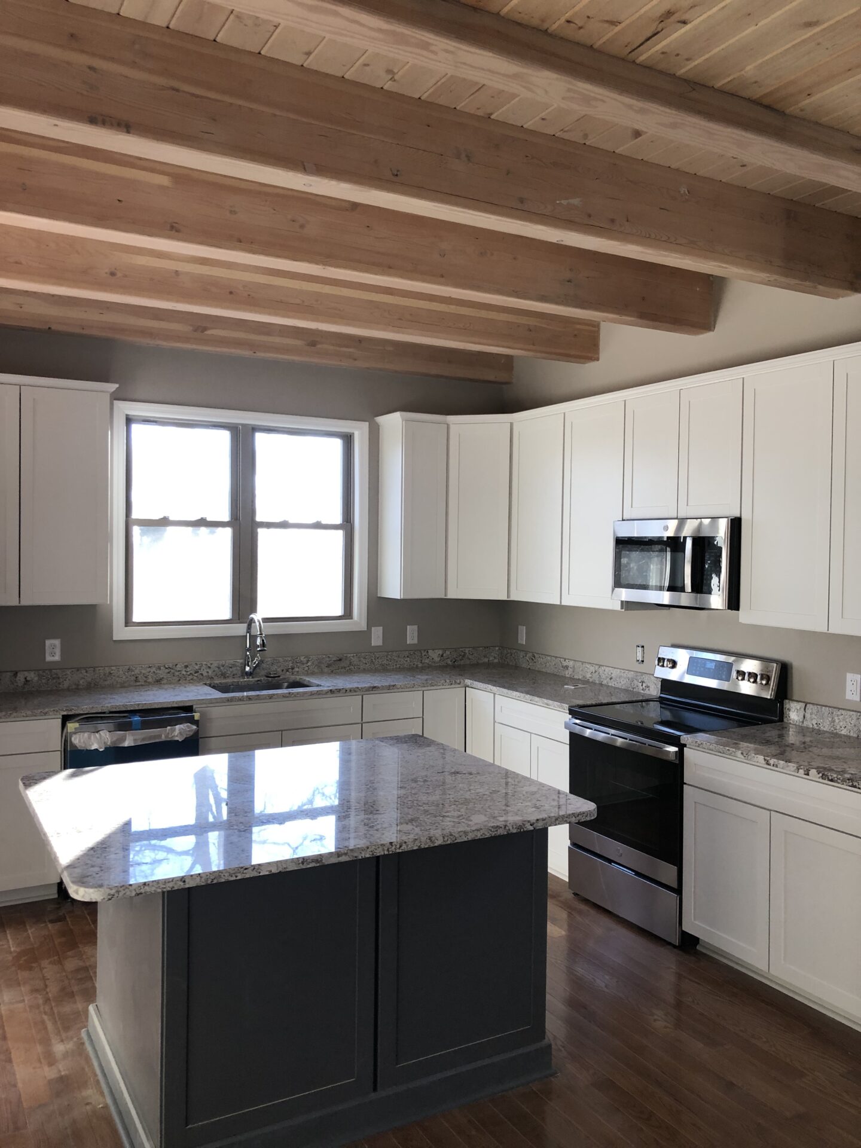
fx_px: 929
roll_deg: -0.8
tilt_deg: -0.4
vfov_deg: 63.4
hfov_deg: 49.7
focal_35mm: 28
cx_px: 430
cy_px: 574
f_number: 1.8
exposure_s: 1/30
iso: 25
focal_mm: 3.99
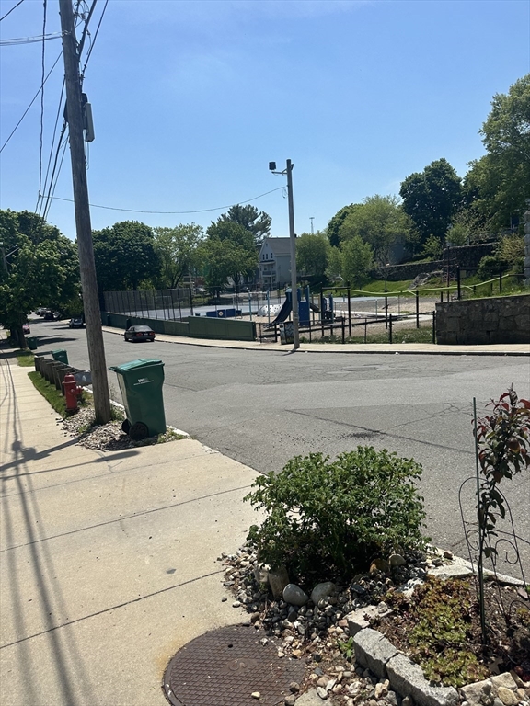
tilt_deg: -14.3
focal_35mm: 24
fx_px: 490
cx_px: 265
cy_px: 353
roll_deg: +0.7
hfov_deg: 56.8
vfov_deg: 71.6
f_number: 1.78
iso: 80
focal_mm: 6.86
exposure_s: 1/6623
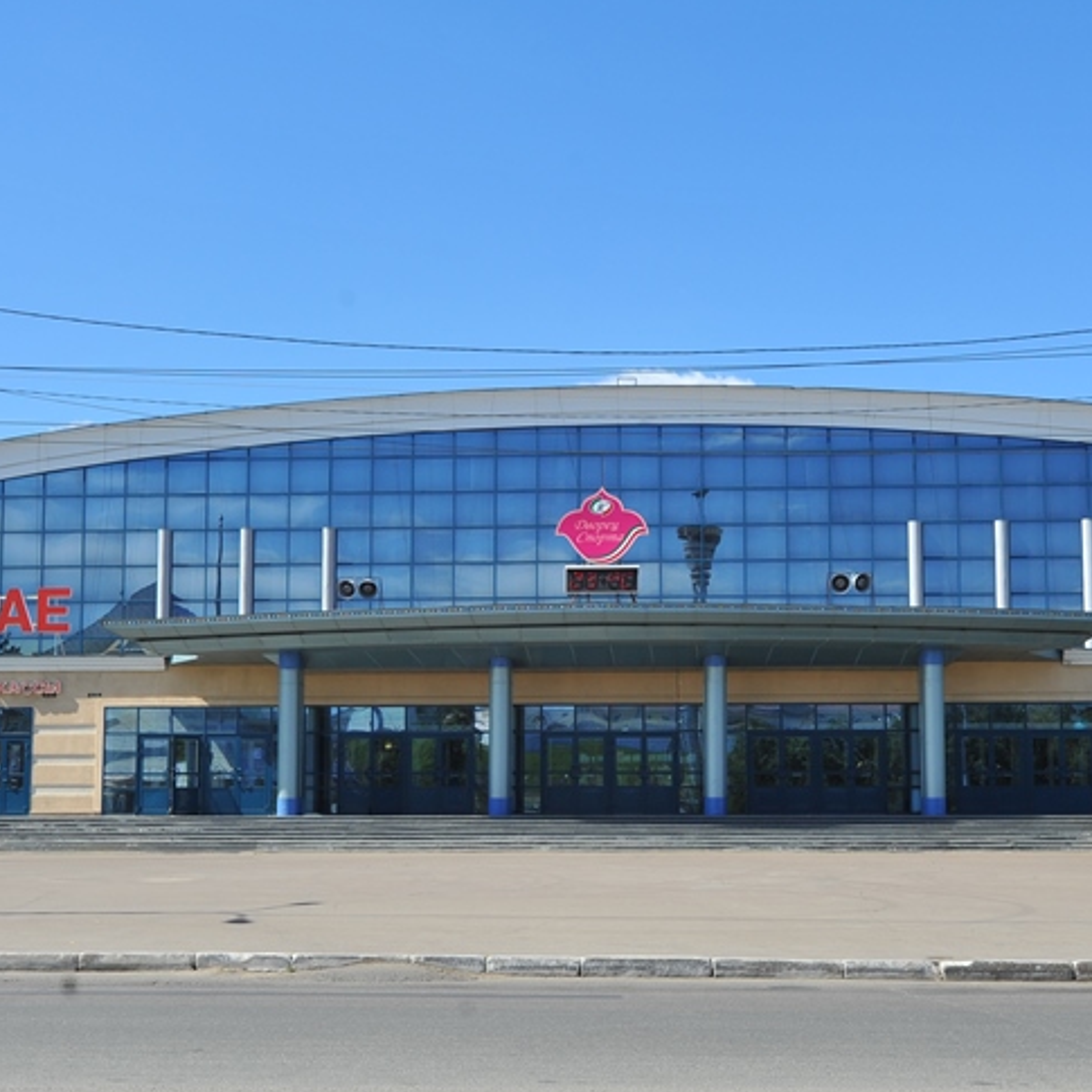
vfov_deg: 32.7
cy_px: 627
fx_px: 1856
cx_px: 601
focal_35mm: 52
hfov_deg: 32.8
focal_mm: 29
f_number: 11
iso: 280
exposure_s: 1/400
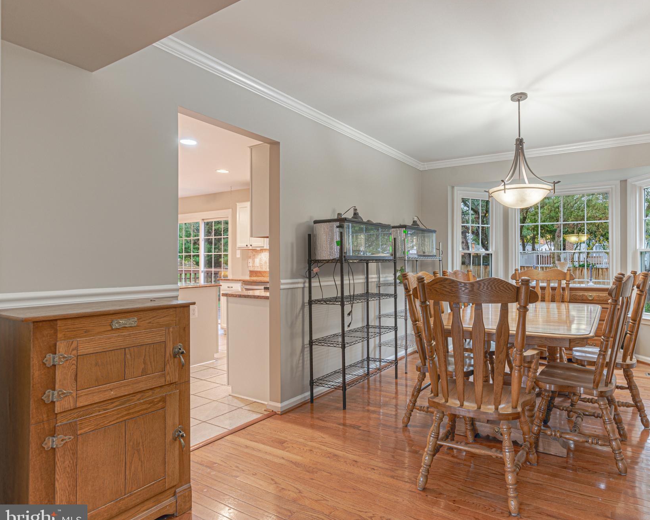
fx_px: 385
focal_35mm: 20
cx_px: 407
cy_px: 262
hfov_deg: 78.9
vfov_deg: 68.1
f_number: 8
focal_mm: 17
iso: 200
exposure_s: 1/250
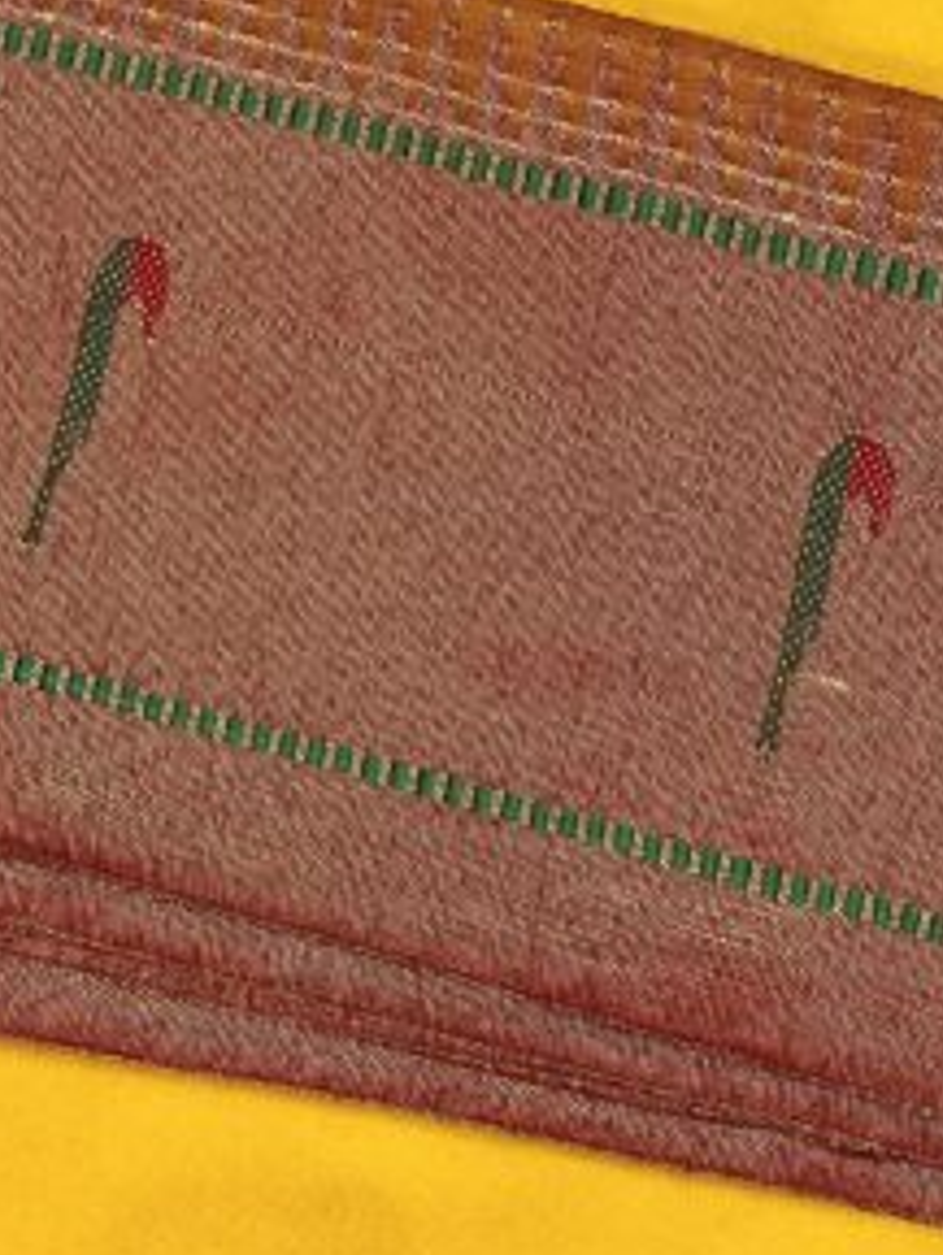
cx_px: 83
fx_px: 3339
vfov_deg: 20.4
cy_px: -113
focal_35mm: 92
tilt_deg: -73.7
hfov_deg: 15.9
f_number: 1.6
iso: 50
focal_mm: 5.1
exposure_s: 1/100
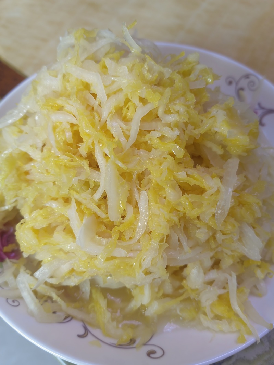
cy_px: 182
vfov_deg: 65.3
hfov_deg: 51.3
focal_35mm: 27
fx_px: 285
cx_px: 137
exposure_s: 1/100
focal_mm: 5.52
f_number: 1.9
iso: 100
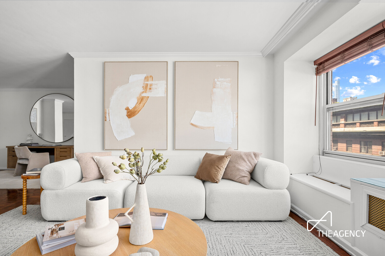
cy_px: 128
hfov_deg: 95.0
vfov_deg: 72.0
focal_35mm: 16
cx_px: 192
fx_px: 176
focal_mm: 16.5
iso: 250
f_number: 11
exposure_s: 1/8
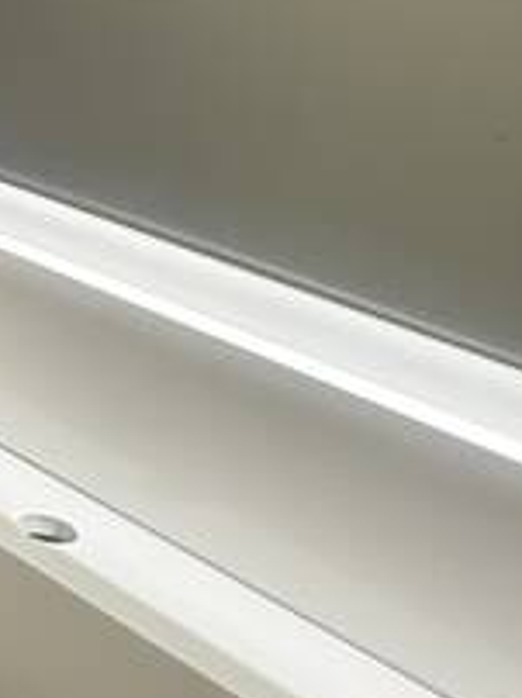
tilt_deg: -2.9
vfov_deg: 23.2
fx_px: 1511
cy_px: -204
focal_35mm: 75
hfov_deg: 15.2
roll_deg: -1.2
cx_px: -574
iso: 250
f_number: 2.2
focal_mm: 2.22
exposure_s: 1/120
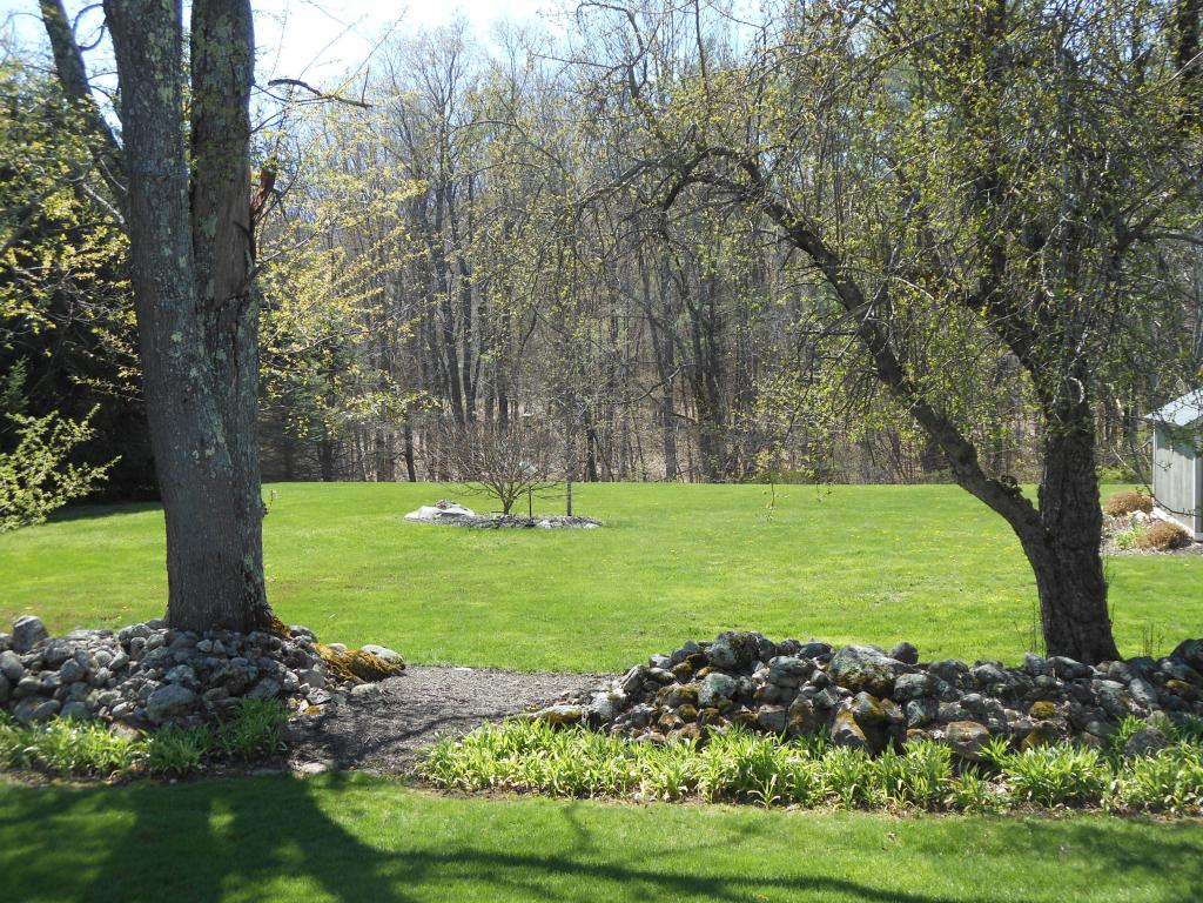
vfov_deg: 33.6
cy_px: 452
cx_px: 602
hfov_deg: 43.9
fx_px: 1494
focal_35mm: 43
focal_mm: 7.7
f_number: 3.8
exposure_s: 1/250
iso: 80
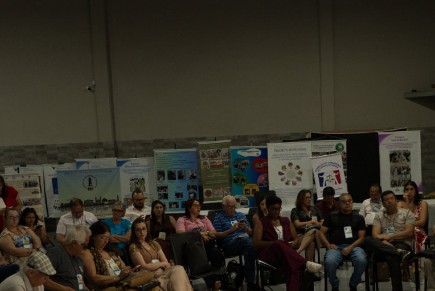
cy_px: 224
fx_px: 665
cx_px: 267
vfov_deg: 24.3
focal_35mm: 55
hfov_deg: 36.1
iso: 4000
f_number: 5.6
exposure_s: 1/80
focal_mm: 35
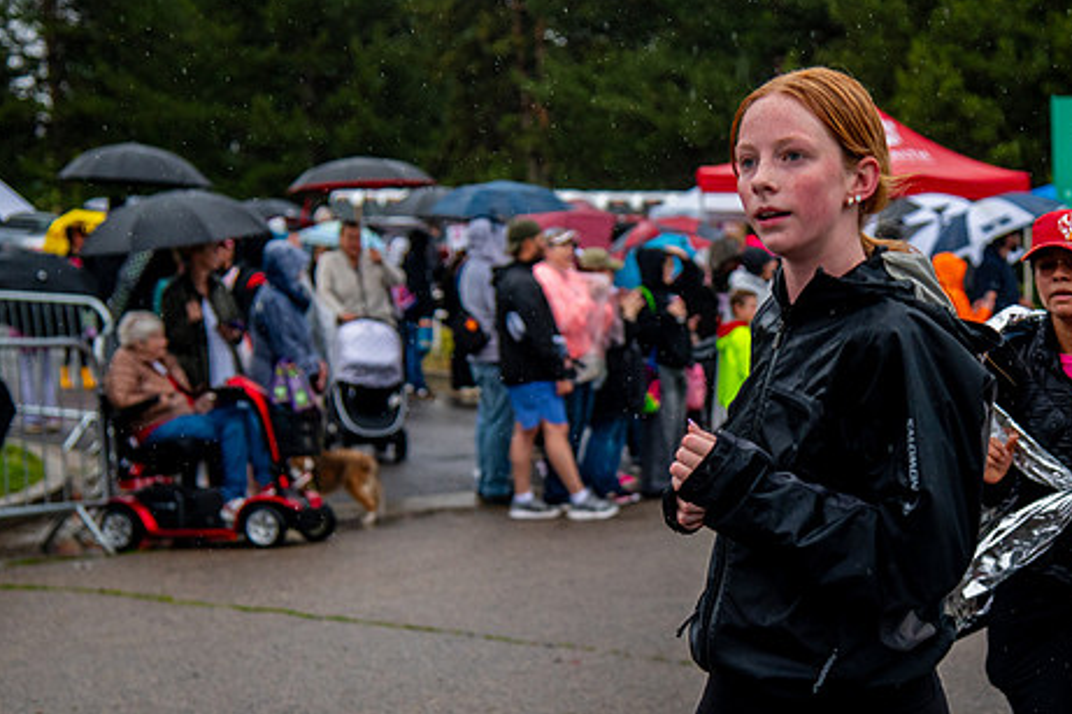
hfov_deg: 25.6
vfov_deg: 17.2
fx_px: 2351
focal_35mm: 79
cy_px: 438
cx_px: 634
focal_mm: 58
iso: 1600
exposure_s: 1/2500
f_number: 4
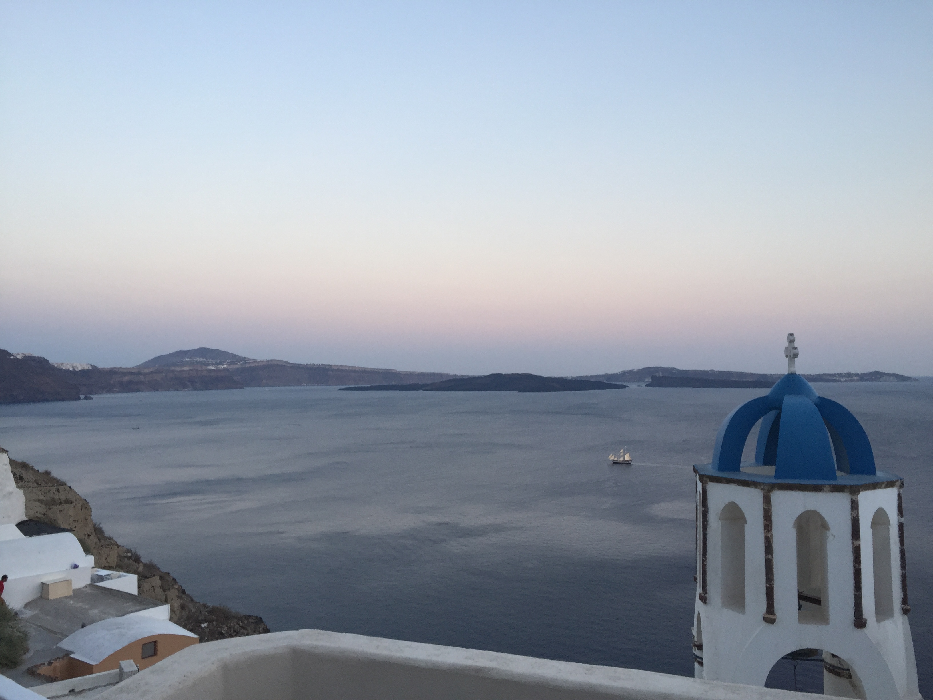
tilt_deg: +2.3
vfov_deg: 48.2
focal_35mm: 29
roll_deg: +0.3
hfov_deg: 61.7
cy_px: 350
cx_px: 466
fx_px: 782
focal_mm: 4.15
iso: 40
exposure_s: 1/100
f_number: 2.2
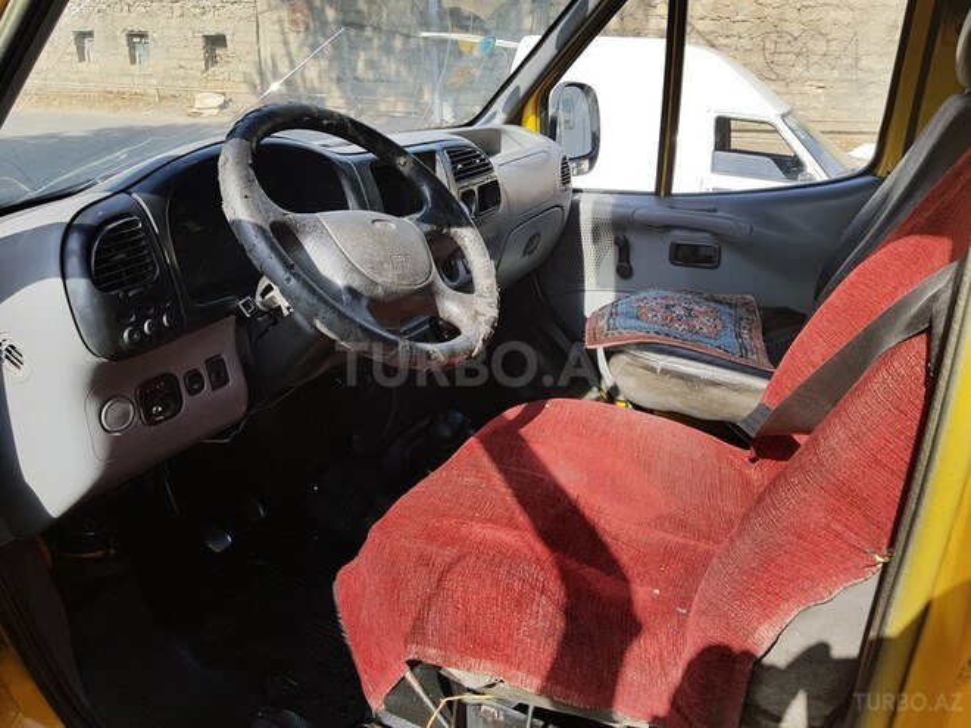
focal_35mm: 26
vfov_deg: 53.1
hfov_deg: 67.3
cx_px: 486
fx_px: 729
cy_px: 364
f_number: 1.7
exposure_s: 1/1540
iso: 40
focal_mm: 4.2
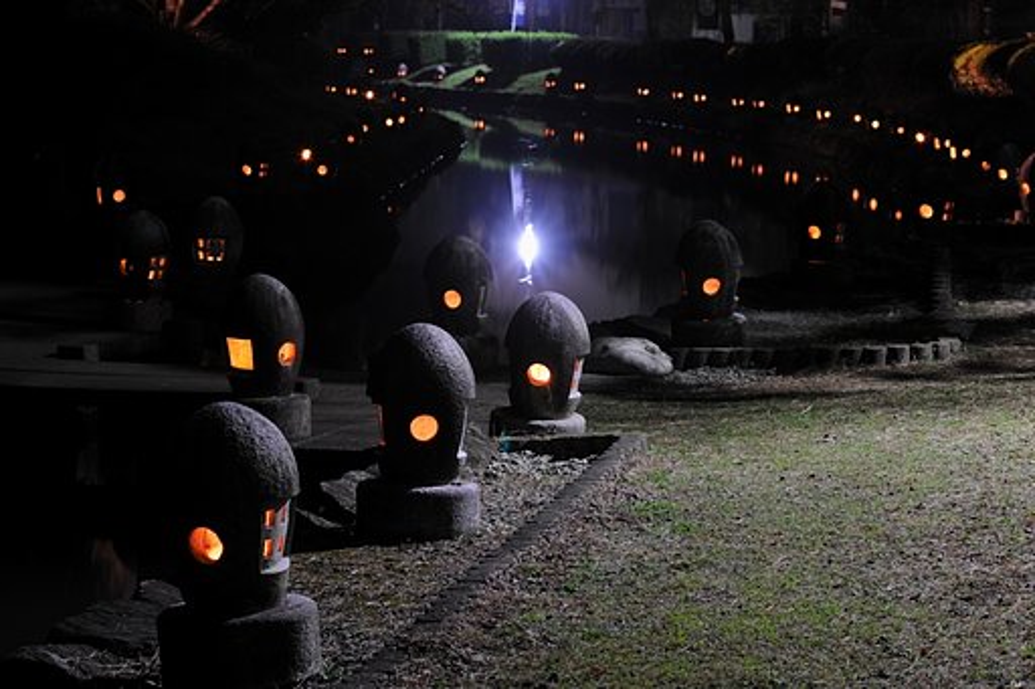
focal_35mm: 105
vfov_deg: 13.0
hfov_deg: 19.5
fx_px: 3018
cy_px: 344
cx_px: 518
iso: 250
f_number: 11
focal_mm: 105
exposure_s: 30
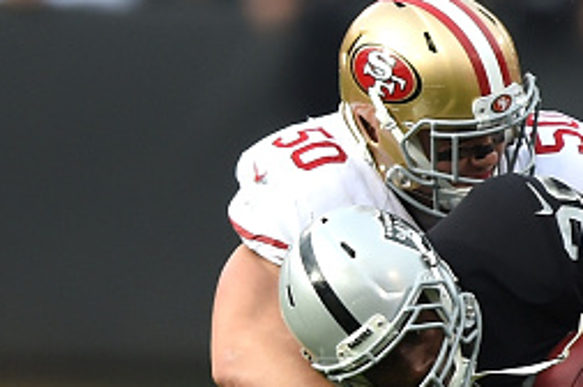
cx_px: 631
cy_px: 388
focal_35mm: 940
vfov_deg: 1.5
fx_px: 15203
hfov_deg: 2.2
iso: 800
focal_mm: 400
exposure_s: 1/5000
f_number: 2.8
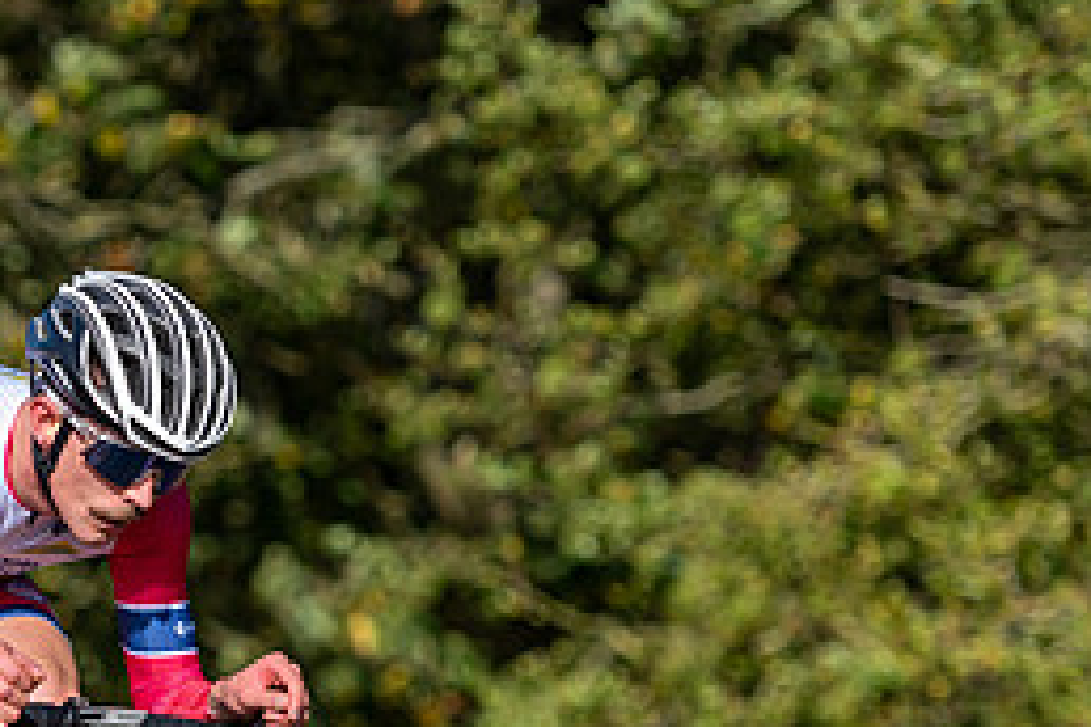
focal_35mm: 281
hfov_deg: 7.3
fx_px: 8515
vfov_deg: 4.9
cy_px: 585
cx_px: 42
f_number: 2.8
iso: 160
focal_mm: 125
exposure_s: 1/2500
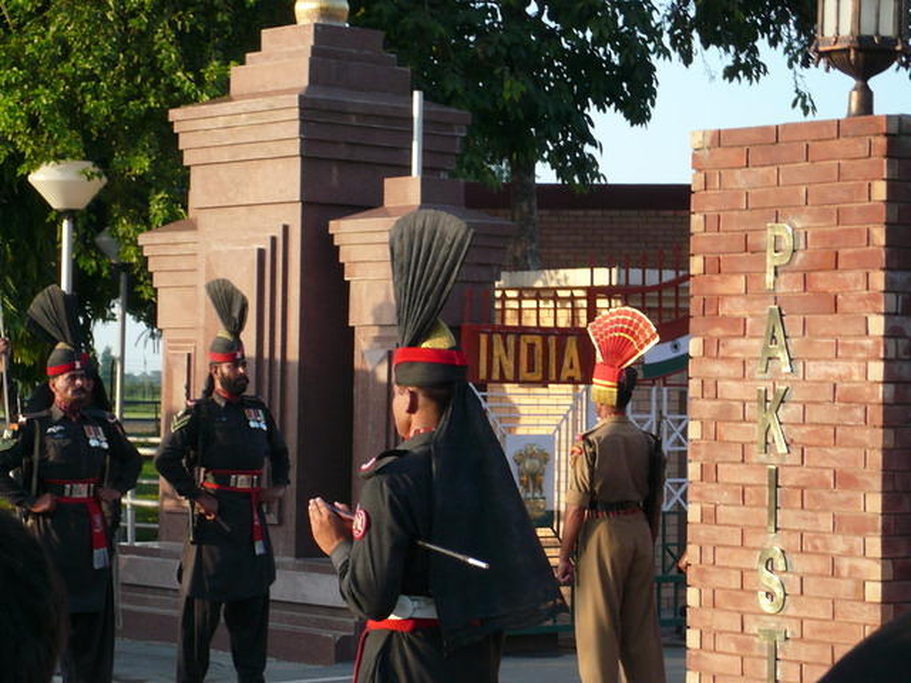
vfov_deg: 14.5
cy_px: 342
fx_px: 2684
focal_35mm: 102
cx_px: 456
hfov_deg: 19.3
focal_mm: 16.8
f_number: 5.6
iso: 100
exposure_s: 1/100
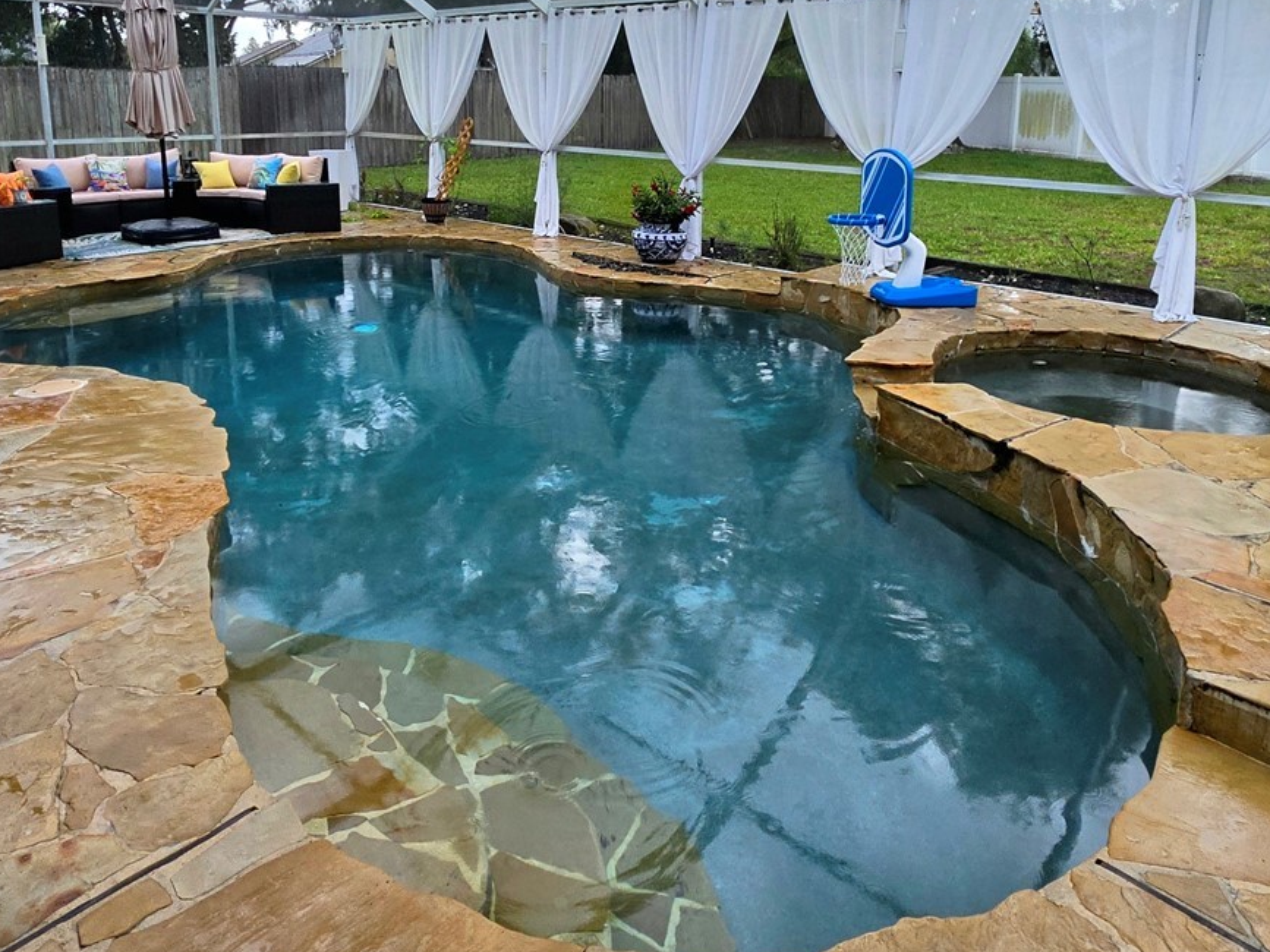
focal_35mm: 24
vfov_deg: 54.9
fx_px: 880
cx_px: 642
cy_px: 277
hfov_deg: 71.6
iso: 250
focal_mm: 2.2
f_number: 1.9
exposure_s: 1/120
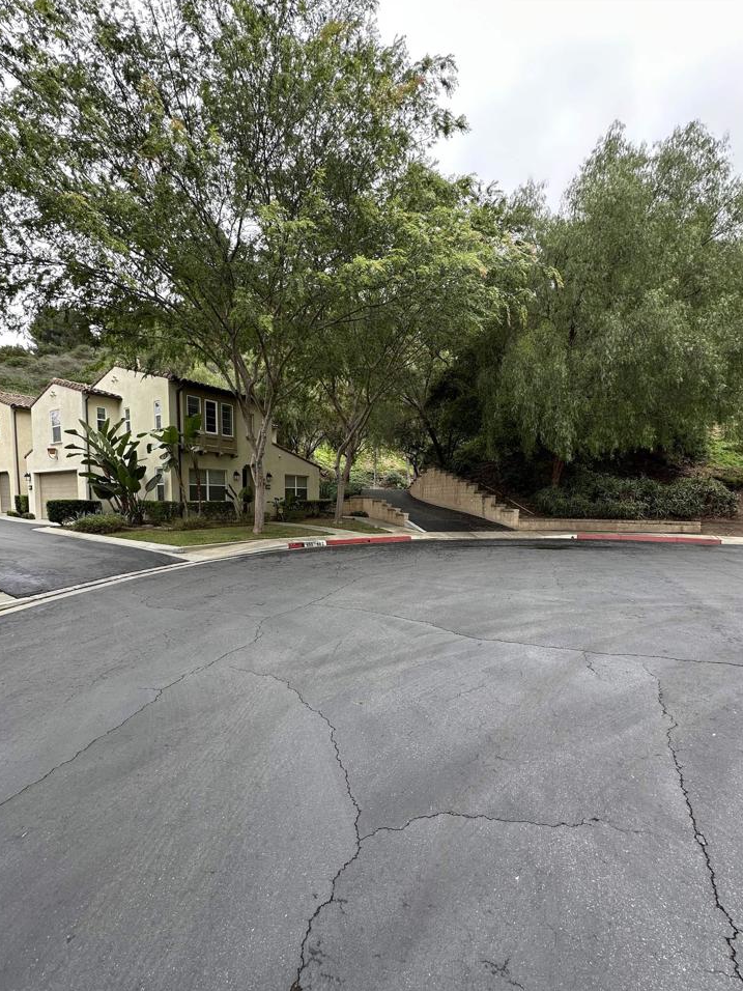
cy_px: 528
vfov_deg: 98.0
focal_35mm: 15
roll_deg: -0.4
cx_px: 353
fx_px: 429
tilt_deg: -3.6
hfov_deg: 81.7
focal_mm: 2.22
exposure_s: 1/259
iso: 40
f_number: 2.2
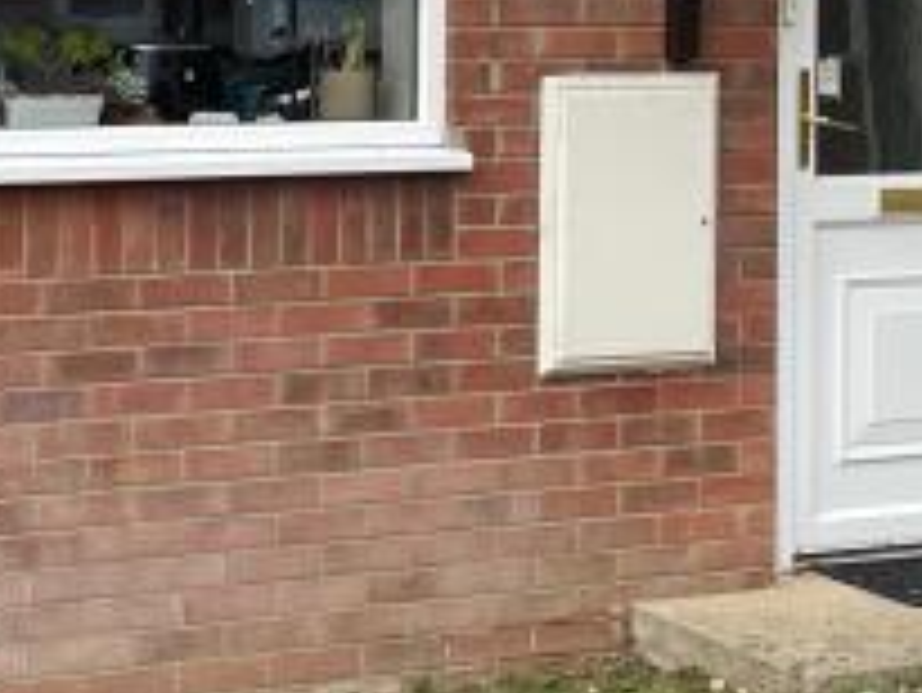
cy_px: -63
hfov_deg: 15.2
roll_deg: -0.5
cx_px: 472
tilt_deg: -0.1
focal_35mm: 130
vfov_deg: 11.3
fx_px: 3465
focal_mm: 4.2
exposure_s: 1/1742
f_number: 1.6
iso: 32
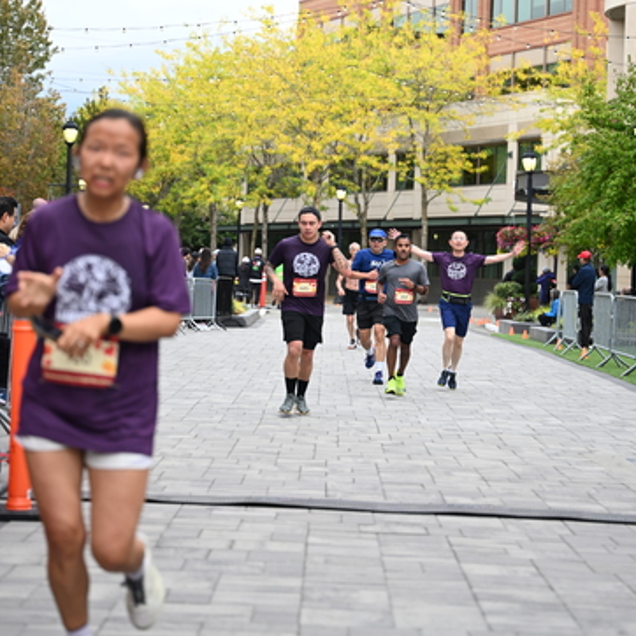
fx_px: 1933
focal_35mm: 93
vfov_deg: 18.6
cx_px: 319
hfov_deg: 18.7
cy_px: 197
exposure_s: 1/2000
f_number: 2.8
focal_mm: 72
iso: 640
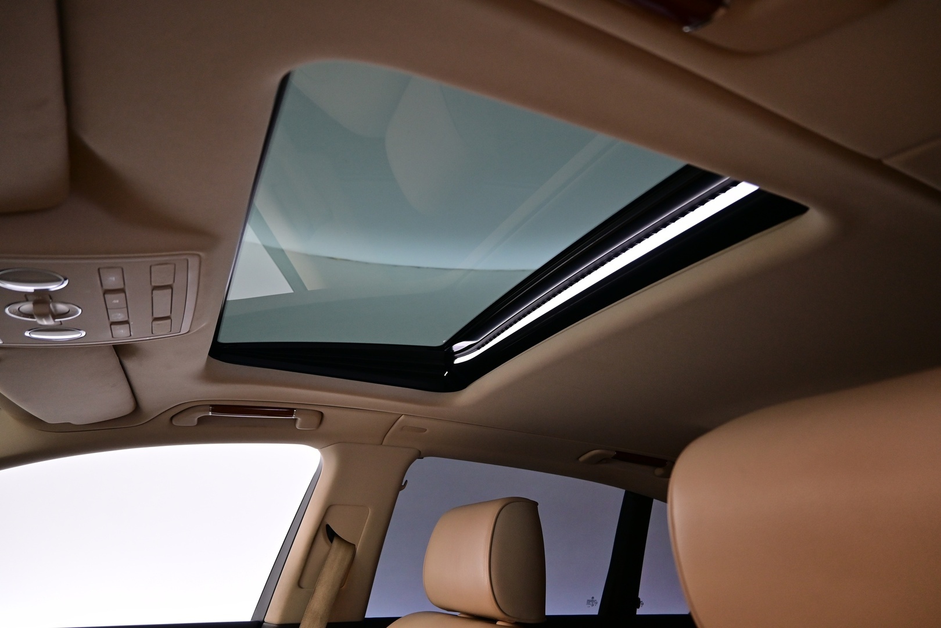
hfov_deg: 73.7
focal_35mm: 24
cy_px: 314
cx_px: 470
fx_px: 627
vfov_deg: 53.1
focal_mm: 16
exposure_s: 1/25
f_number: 3.5
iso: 640
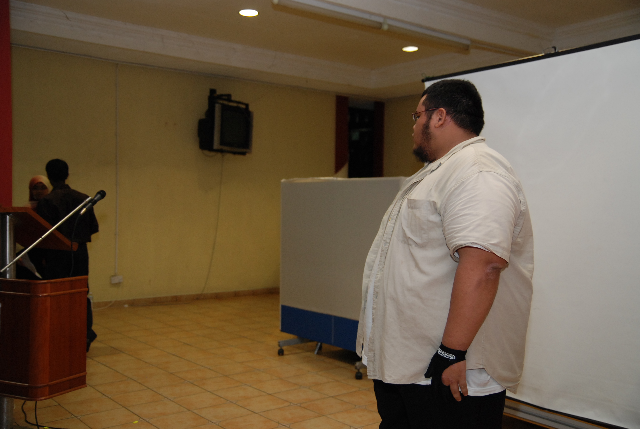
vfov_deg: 34.4
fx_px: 695
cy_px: 214
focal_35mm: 39
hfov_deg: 49.5
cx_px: 320
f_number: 2.8
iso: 500
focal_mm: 26
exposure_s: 1/125
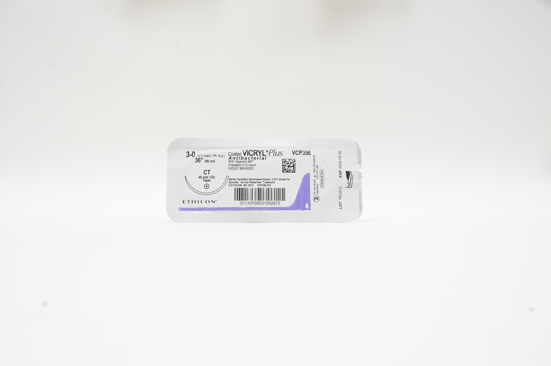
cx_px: 276
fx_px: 527
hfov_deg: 55.2
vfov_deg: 38.3
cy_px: 183
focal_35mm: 34
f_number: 13
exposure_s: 1/10
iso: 400
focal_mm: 23
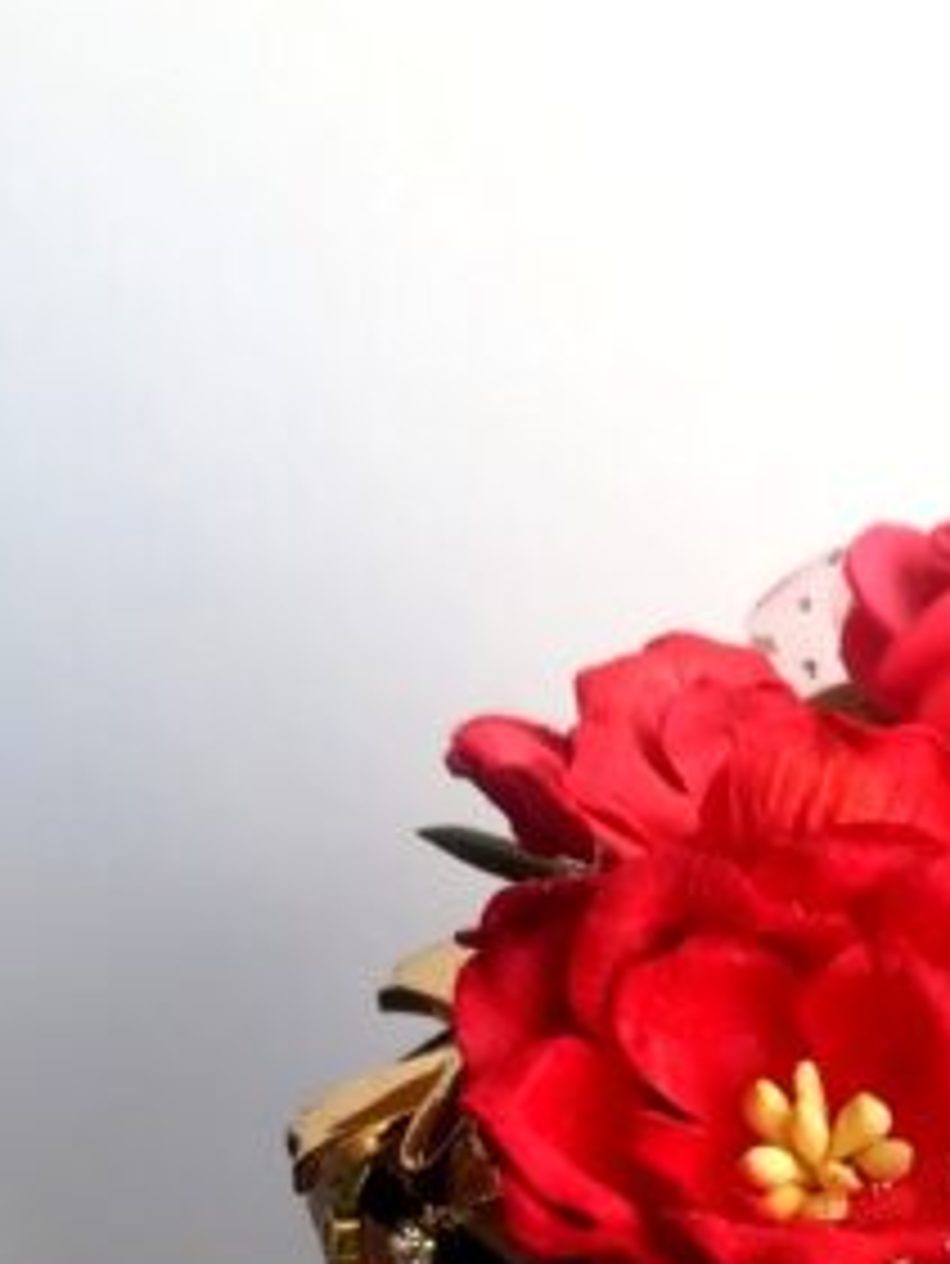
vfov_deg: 23.5
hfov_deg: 19.0
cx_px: 1099
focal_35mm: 74
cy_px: 1615
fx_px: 2706
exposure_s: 1/100
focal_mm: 3.83
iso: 64
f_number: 2.2
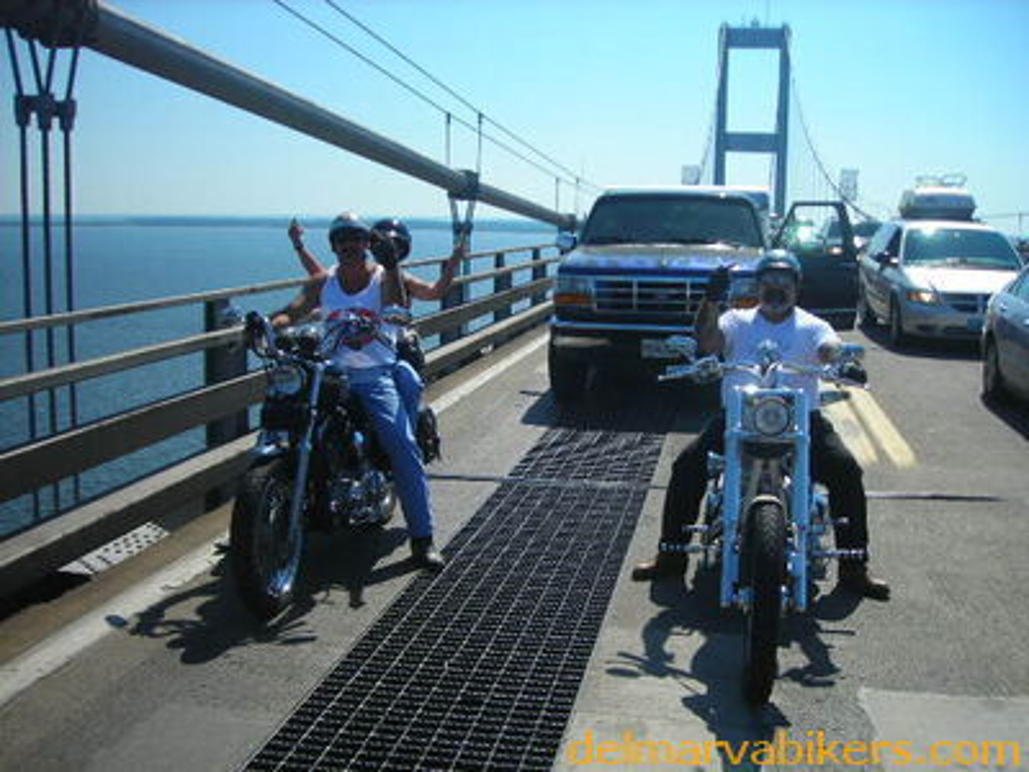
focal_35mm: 38
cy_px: 386
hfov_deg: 49.0
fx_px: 1130
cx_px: 514
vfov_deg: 37.7
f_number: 6.4
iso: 50
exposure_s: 1/192
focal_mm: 6.3
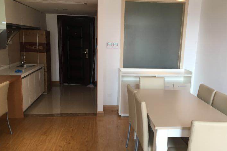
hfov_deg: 55.7
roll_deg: -1.5
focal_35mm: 34
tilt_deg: -12.8
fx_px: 214
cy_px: 83
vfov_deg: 38.8
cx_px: 123
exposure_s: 1/33
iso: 25
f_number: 2.2
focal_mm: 4.15
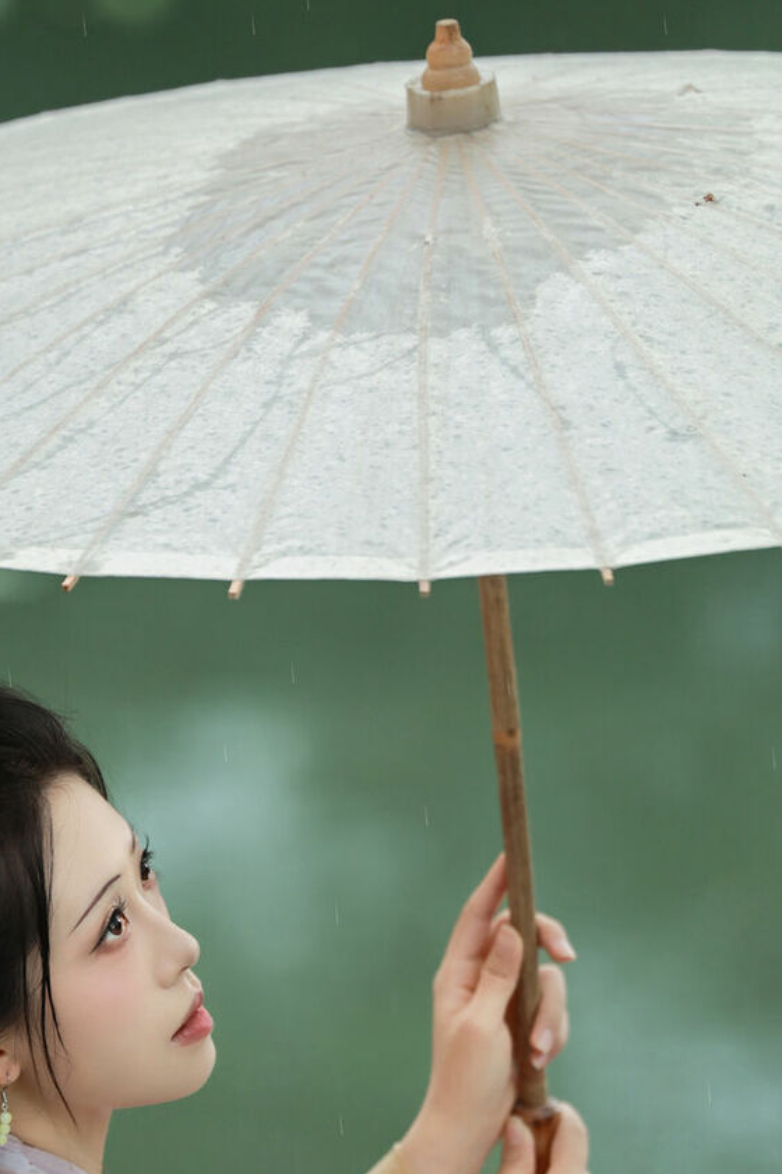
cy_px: 968
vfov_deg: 5.5
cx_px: 173
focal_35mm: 373
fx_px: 12153
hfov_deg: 3.7
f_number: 2.8
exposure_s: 1/320
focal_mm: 200
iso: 400
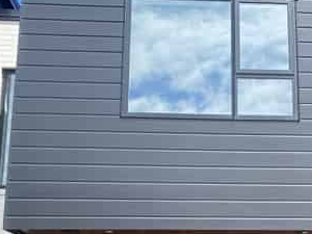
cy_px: 226
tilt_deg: +10.7
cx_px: 237
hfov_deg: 33.1
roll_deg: +0.5
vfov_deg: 24.6
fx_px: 514
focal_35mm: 57
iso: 32
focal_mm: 4.25
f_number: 1.8
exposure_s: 1/919
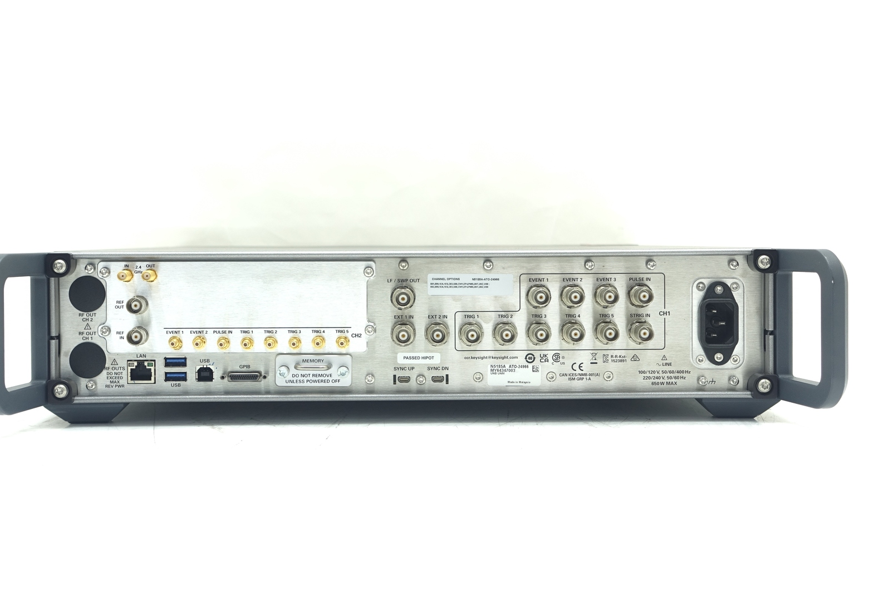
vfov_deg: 27.5
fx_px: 1203
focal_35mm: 49
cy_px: 262
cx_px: 418
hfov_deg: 40.3
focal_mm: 13.92
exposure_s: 1/13
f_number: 3.2
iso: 100
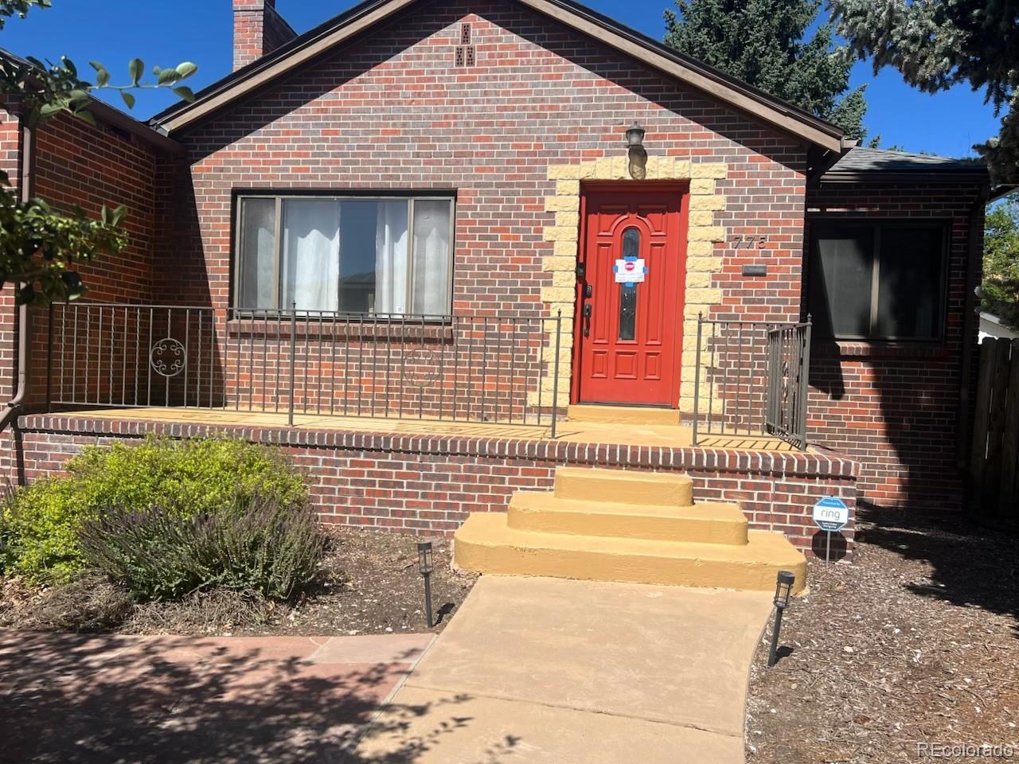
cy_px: 382
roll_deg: -2.2
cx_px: 510
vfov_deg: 53.1
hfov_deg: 67.3
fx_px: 765
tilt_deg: -1.5
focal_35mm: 26
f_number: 1.5
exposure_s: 1/5882
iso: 50
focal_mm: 5.7
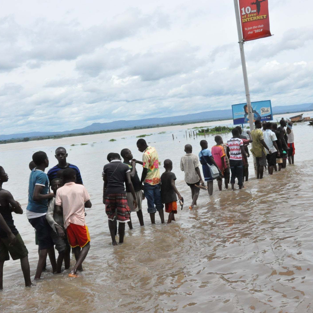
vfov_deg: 34.0
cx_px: 206
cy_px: 156
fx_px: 511
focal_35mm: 50
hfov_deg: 33.8
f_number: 20
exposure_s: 1/1600
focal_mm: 26
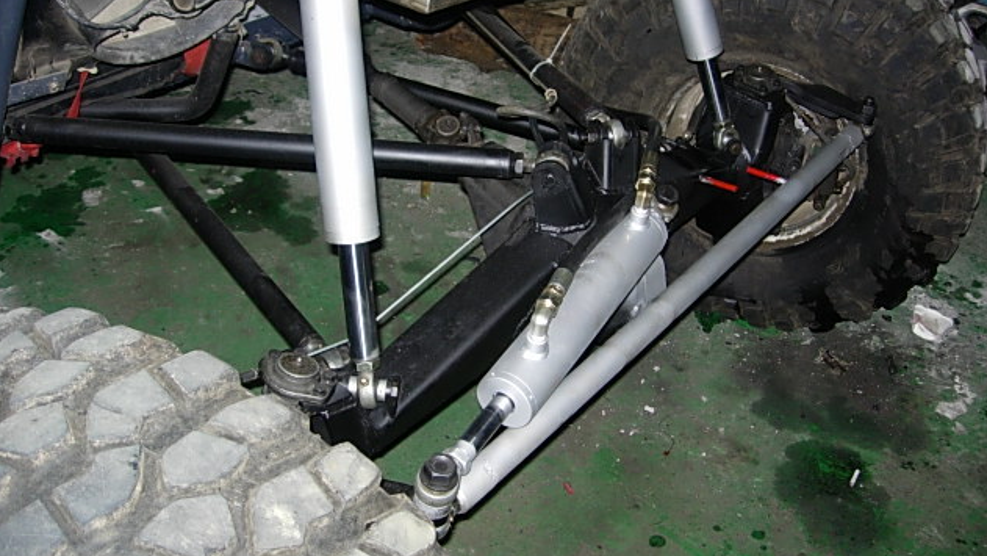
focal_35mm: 42
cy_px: 235
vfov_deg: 28.3
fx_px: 1099
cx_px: 499
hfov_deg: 48.4
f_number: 2.8
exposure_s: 1/64
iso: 79
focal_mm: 7.8
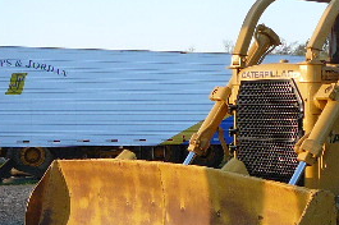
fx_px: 828
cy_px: 136
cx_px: 372
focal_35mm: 88
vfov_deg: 15.5
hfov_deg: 21.9
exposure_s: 1/320
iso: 80
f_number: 2.8
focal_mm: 5.2
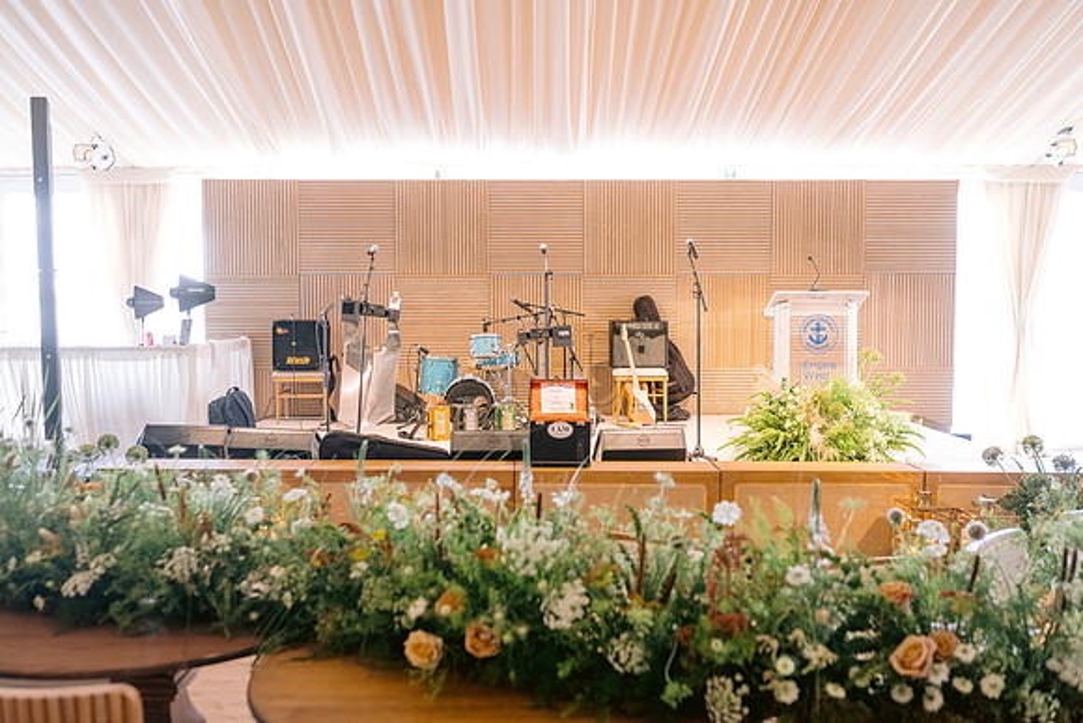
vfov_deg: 37.9
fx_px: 1053
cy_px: 362
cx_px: 542
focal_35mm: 35
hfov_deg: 54.4
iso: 800
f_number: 2.8
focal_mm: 35
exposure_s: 1/125
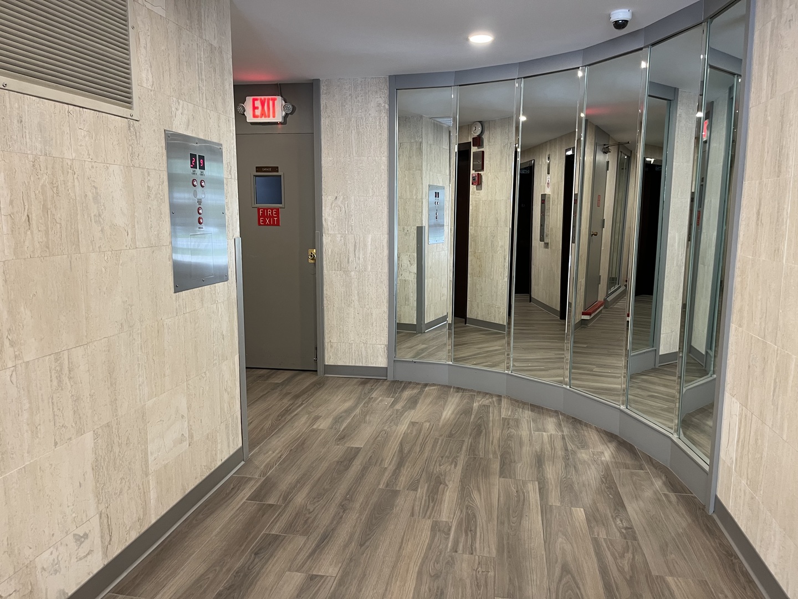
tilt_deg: -7.9
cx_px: 399
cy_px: 300
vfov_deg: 53.1
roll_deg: -1.6
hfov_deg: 67.3
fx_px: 599
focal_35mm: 26
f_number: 1.6
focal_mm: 5.1
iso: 100
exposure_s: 1/60
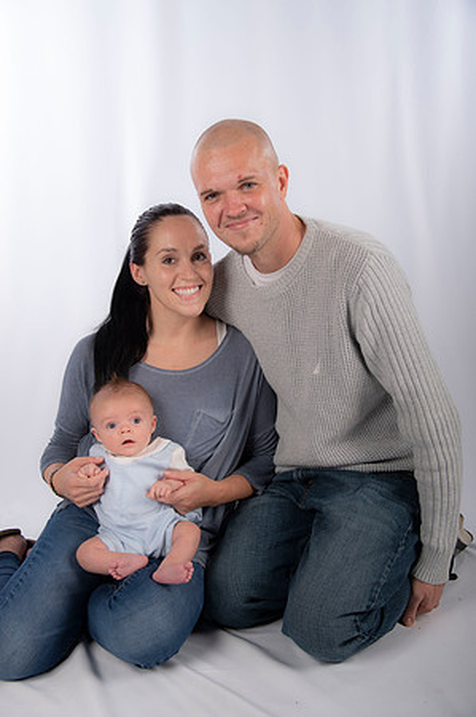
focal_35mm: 44
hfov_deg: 30.4
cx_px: 238
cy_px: 358
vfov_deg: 44.5
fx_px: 875
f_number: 5.6
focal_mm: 44
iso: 100
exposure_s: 1/200
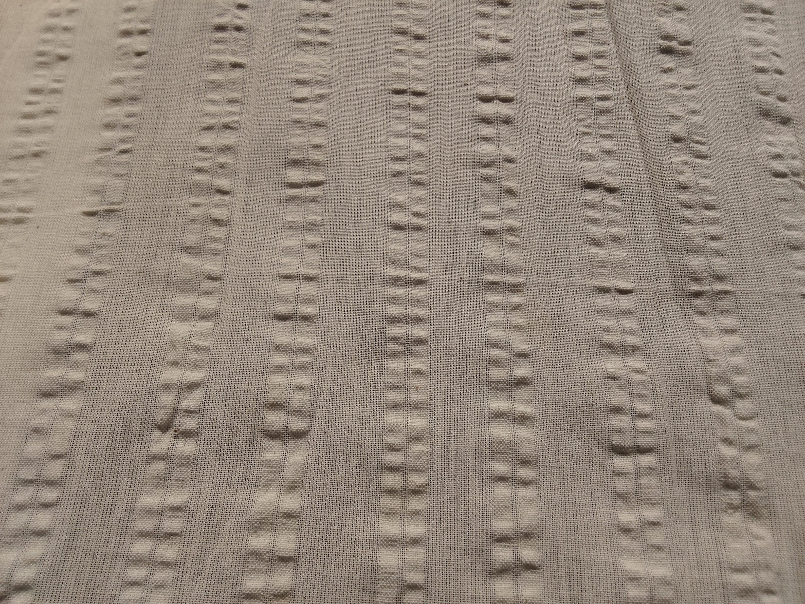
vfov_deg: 53.1
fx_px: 605
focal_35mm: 26
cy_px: 302
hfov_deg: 67.3
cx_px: 402
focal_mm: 2.78
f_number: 2
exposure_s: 1/200
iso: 80
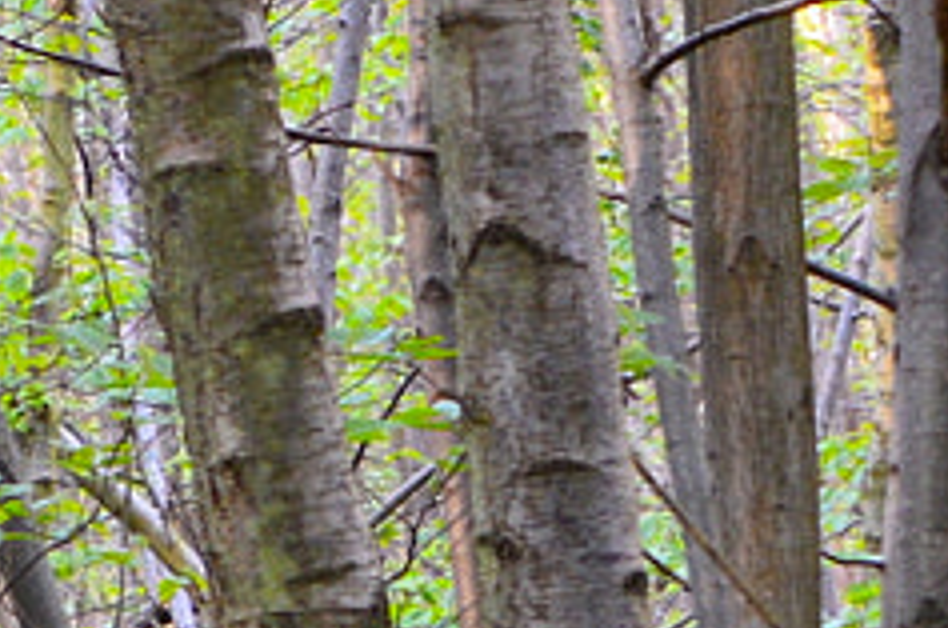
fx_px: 14648
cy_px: 1856
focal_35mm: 557
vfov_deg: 2.4
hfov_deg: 3.6
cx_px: -2160
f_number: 7.1
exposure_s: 1/25
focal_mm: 55
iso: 400
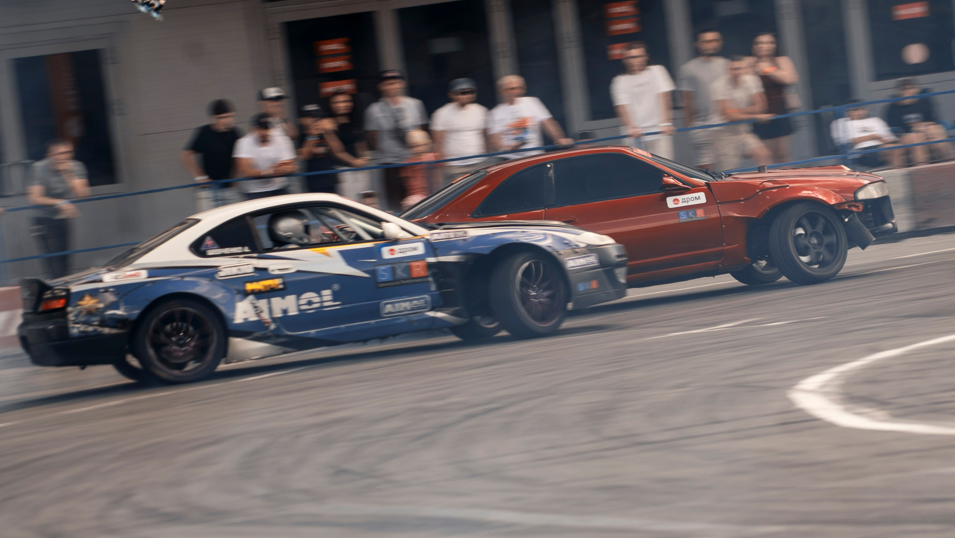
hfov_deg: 6.2
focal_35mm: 349
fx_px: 8830
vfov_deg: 3.5
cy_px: 264
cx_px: 576
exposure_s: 1/125
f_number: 8
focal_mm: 180
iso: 100
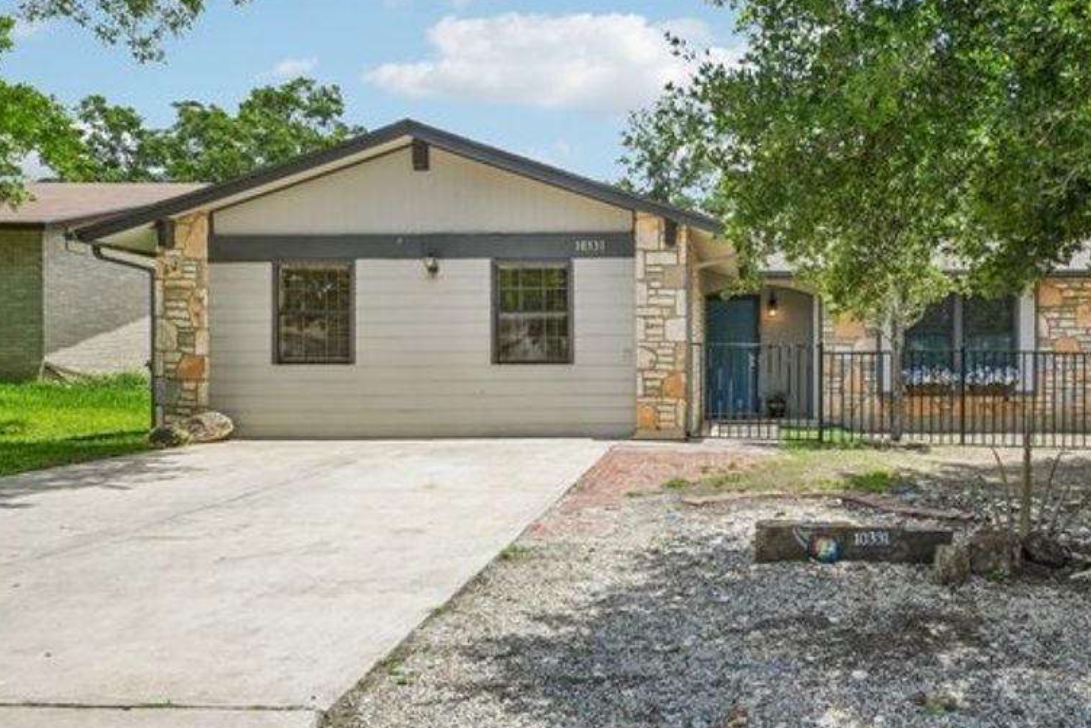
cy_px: 383
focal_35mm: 30
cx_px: 729
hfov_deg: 60.4
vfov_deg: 43.6
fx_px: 909
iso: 800
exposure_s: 1/1600
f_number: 8
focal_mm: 22
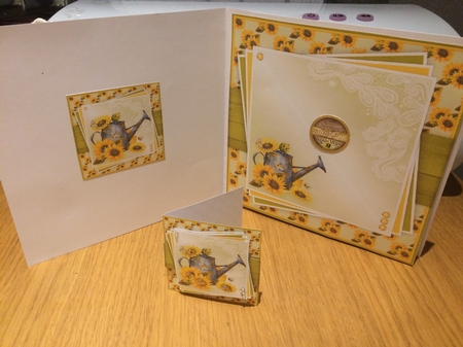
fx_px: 388
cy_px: 174
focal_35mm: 29
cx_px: 232
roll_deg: -1.1
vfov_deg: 48.2
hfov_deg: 61.7
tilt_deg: -32.5
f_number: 2.2
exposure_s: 1/33
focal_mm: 4.15
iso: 250
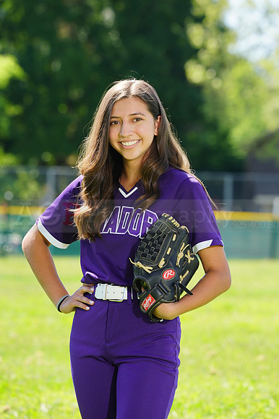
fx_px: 3422
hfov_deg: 4.7
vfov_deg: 7.0
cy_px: 210
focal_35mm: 294
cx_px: 140
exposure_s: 1/125
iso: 200
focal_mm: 294
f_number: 10
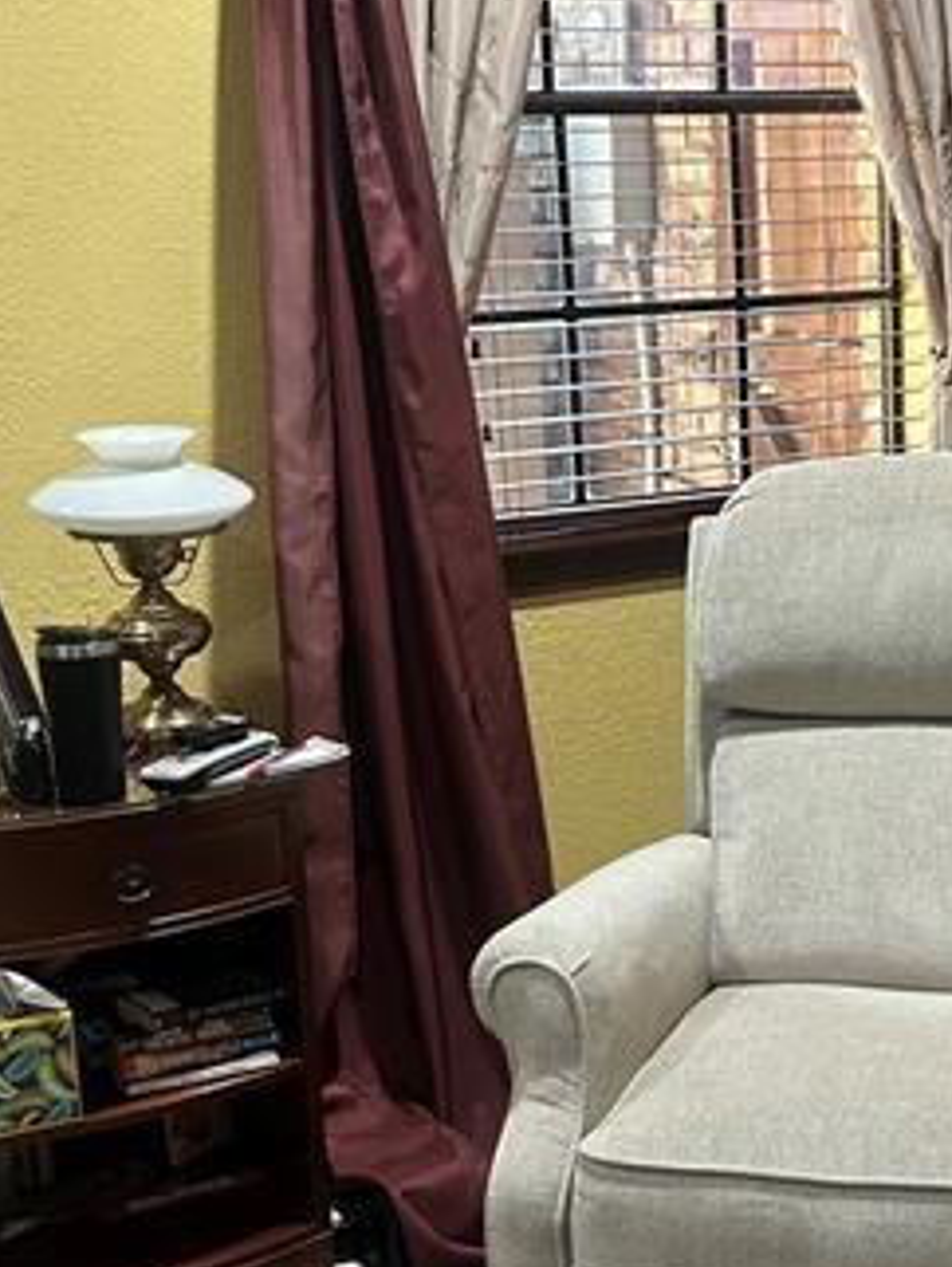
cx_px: 873
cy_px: 724
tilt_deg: -12.6
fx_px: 2270
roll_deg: +1.6
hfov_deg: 23.0
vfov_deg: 31.1
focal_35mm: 62
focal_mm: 5.7
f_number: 1.5
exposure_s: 1/60
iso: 250
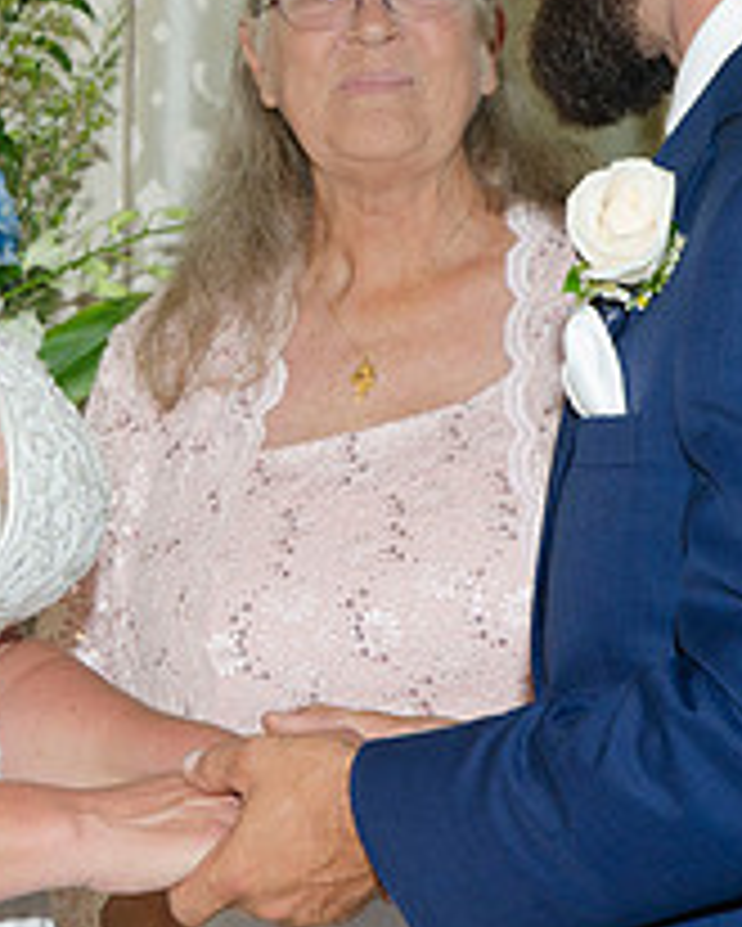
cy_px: 216
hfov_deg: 7.0
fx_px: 6062
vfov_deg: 8.7
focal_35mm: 221
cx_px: 157
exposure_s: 1/125
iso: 400
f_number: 5.6
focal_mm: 56
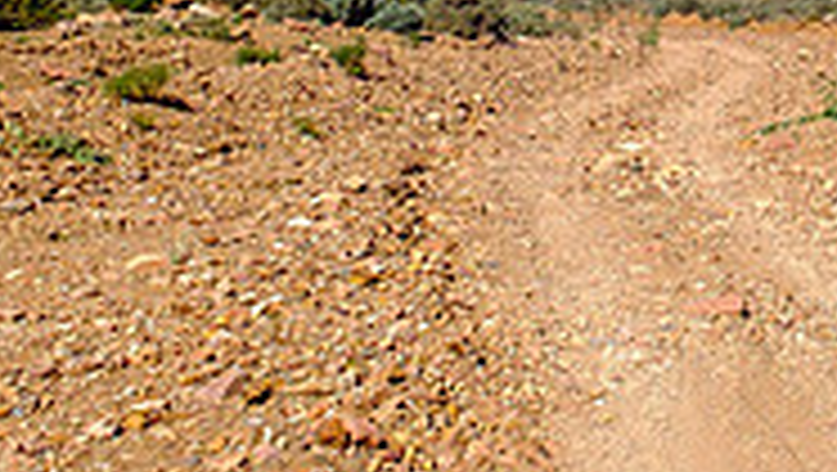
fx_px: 1088
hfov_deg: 31.7
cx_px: 1102
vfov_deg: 20.3
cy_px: -272
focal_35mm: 49
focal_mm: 10
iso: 500
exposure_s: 1/4000
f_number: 4.5
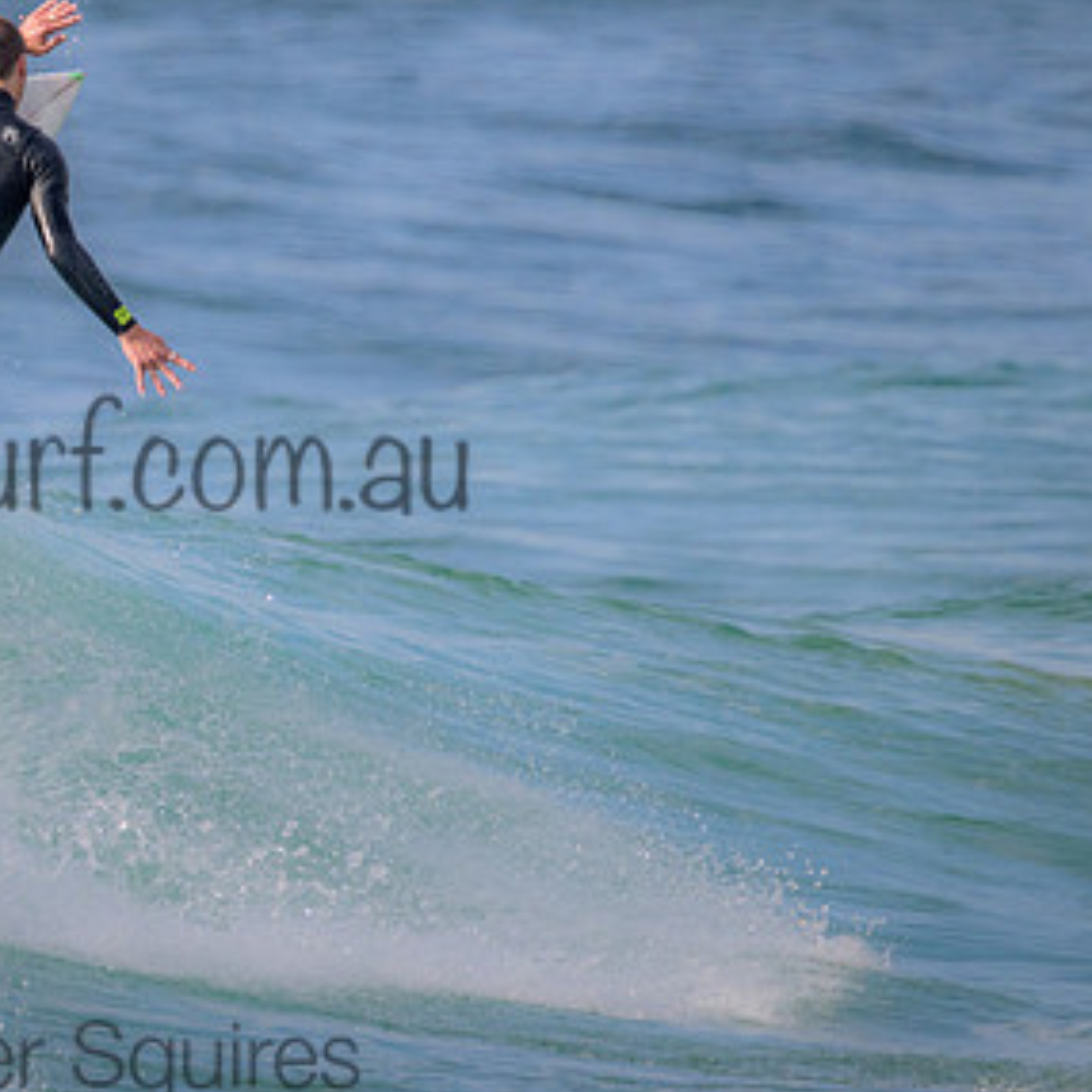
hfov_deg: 1.3
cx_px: 65
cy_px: 422
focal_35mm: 1379
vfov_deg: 1.3
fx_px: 49217
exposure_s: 1/2000
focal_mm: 800
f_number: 11
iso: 1600
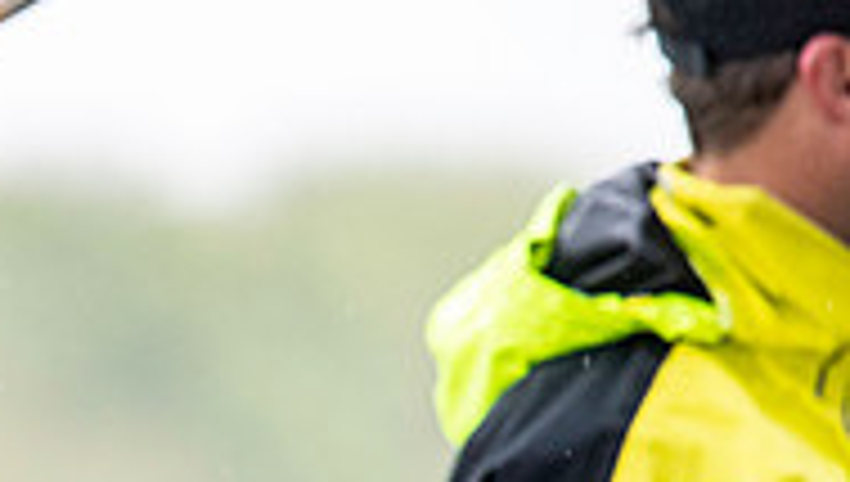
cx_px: -274
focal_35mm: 1444
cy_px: 691
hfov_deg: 1.5
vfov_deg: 0.8
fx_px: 32596
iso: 1000
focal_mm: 300
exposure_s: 1/1250
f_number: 4
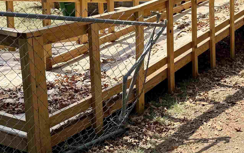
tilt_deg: -5.3
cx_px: 226
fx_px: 406
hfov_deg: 31.7
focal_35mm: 61
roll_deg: +0.7
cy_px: 2
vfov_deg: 20.7
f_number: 1.78
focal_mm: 6.76
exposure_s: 1/2053
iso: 80
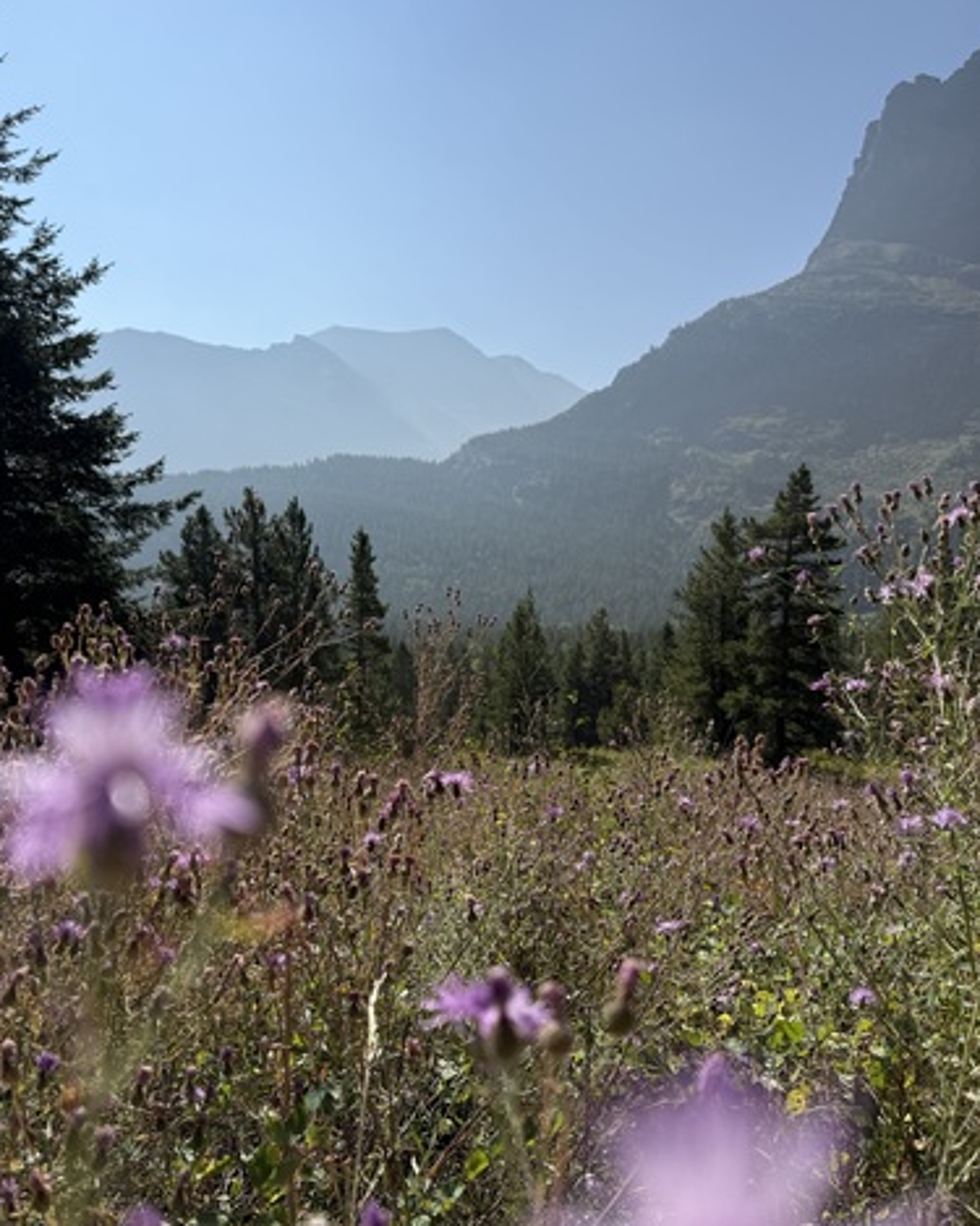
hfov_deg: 54.9
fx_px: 943
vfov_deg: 66.0
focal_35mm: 26
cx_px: 481
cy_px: 643
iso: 80
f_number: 1.78
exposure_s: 1/7353
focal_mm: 6.76
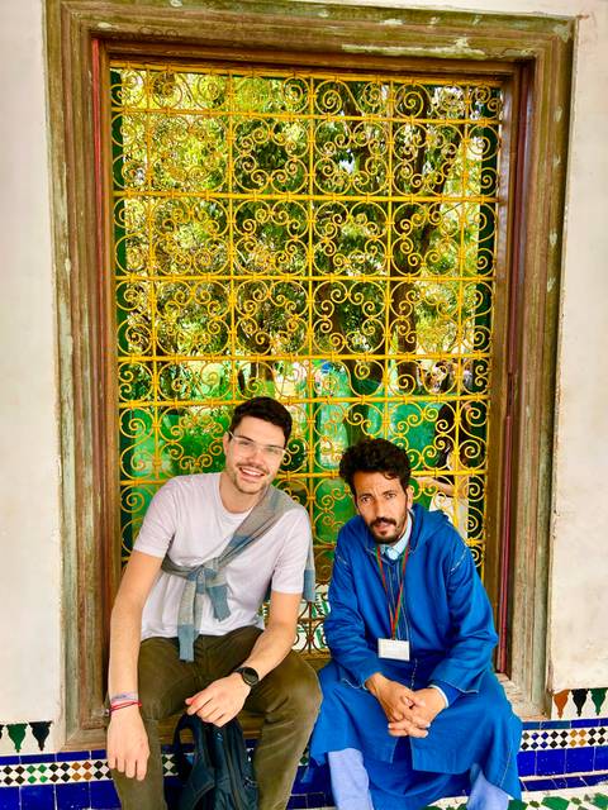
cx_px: 304
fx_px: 609
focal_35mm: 26
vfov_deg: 67.3
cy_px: 405
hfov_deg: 53.1
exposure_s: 1/136
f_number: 1.5
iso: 32
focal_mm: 5.7
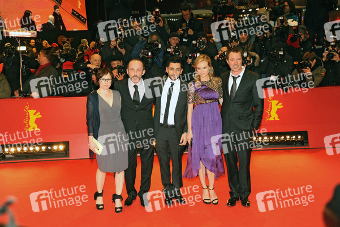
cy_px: 114
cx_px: 170
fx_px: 425
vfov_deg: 29.8
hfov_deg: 43.6
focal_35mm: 45
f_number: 5.6
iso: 1600
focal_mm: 45
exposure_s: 1/250
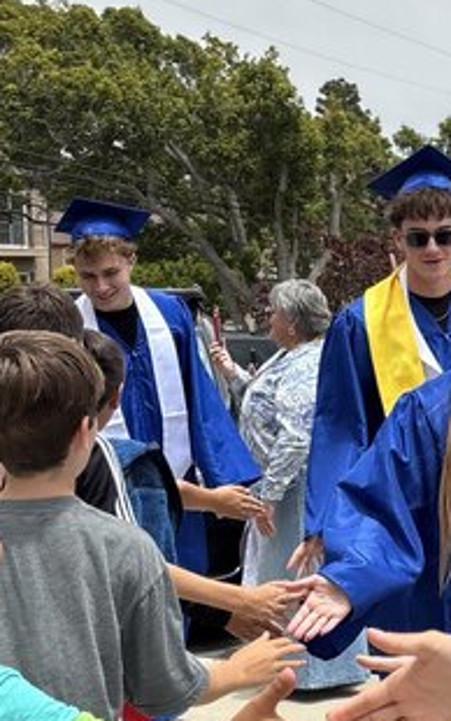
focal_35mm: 91
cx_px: 423
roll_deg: -0.3
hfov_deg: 14.2
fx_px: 1788
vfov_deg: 22.5
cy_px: 565
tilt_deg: -8.9
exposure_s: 1/4425
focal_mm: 5.96
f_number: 1.6
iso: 50
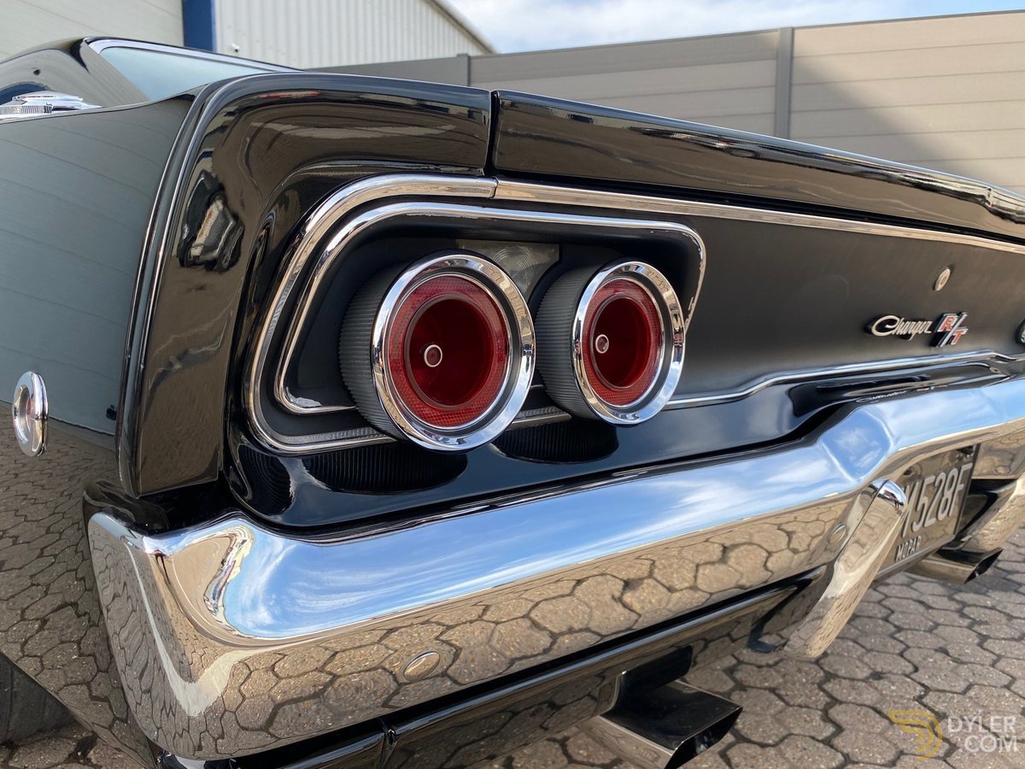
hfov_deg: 67.3
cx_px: 512
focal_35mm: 26
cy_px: 384
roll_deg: +0.4
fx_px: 770
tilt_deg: -6.7
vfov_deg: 53.1
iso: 32
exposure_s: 1/510
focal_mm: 4.25
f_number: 1.8
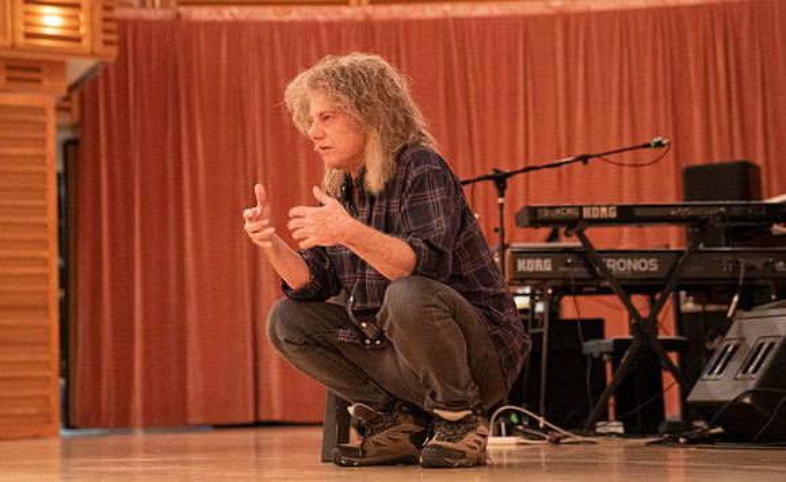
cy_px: 175
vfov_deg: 13.7
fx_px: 2006
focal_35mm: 94
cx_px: 295
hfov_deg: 22.1
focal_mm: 70
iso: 12800
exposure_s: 1/80
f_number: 2.8
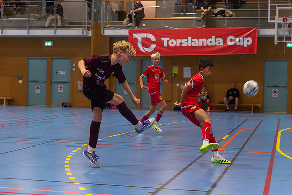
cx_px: 146
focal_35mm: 72
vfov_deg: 19.0
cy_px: 98
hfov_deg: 28.3
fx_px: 580
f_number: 3.5
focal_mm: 70
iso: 2800
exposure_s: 1/400
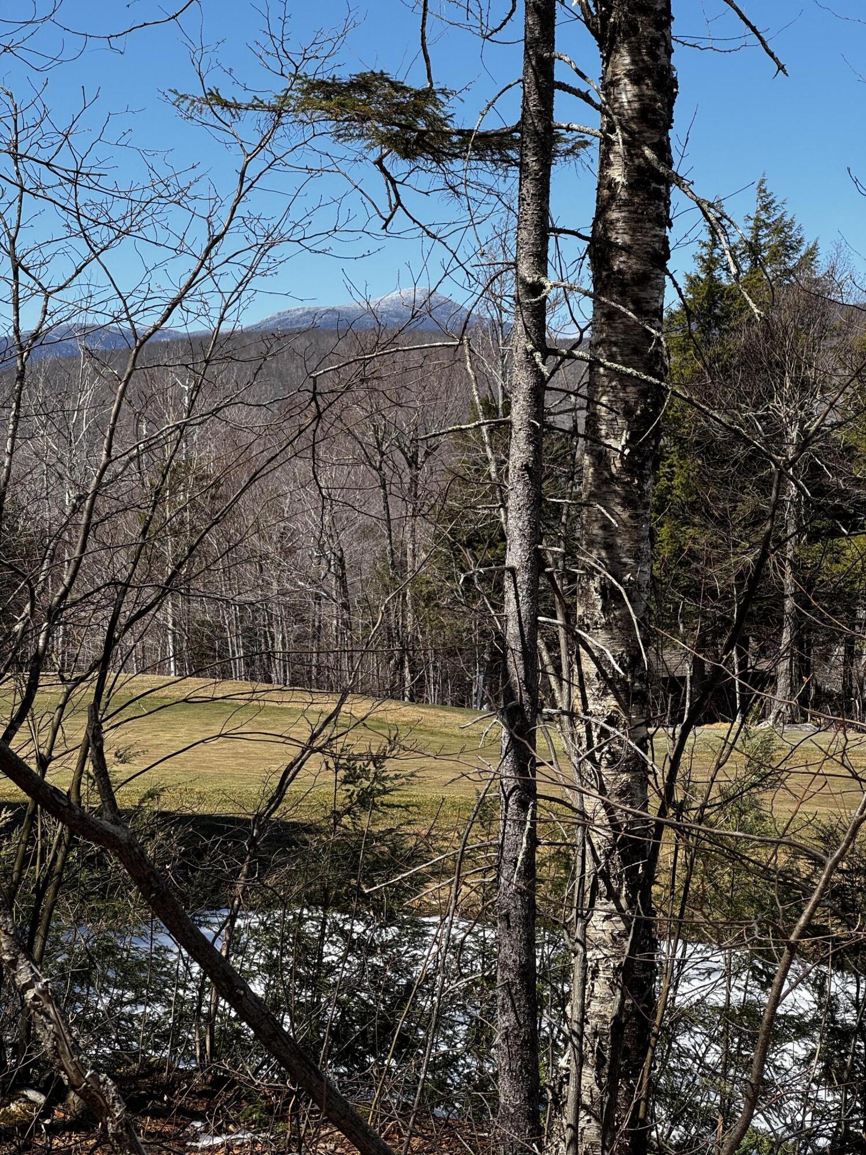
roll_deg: -1.1
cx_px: 433
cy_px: 578
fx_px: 2568
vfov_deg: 25.3
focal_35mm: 77
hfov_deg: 19.1
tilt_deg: -1.8
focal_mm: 9
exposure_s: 1/444
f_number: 2.8
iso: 25
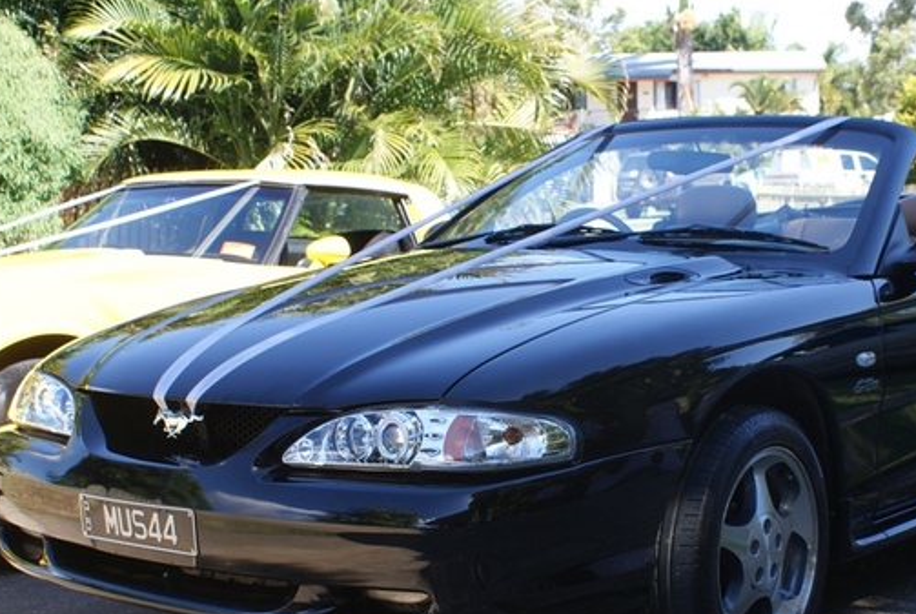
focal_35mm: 62
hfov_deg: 32.0
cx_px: 643
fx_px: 1580
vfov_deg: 22.0
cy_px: 367
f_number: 6.3
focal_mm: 26
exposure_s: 1/80
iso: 100
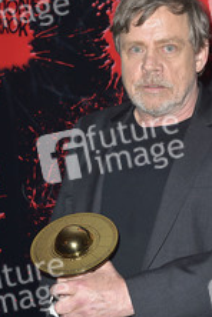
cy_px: 221
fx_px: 892
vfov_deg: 20.1
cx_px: 153
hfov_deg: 13.5
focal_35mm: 101
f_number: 6.3
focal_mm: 56
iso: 250
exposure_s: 1/250
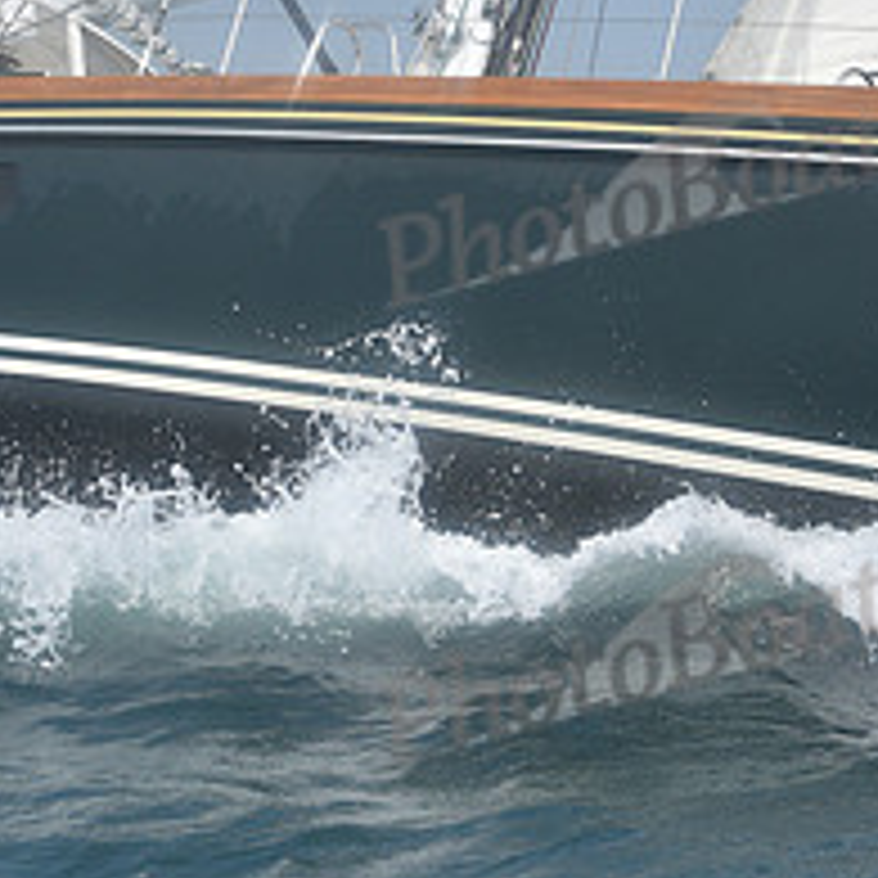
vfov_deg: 9.8
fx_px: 5079
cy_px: 20
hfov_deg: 9.8
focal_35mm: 177
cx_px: 149
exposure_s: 1/800
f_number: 10
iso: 320
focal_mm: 70
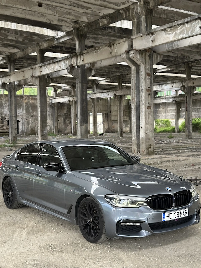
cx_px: 100
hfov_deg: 30.3
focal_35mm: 48
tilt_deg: -1.6
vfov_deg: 39.7
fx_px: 372
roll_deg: +0.1
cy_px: 134
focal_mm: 6.86
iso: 125
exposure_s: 1/125
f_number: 1.78
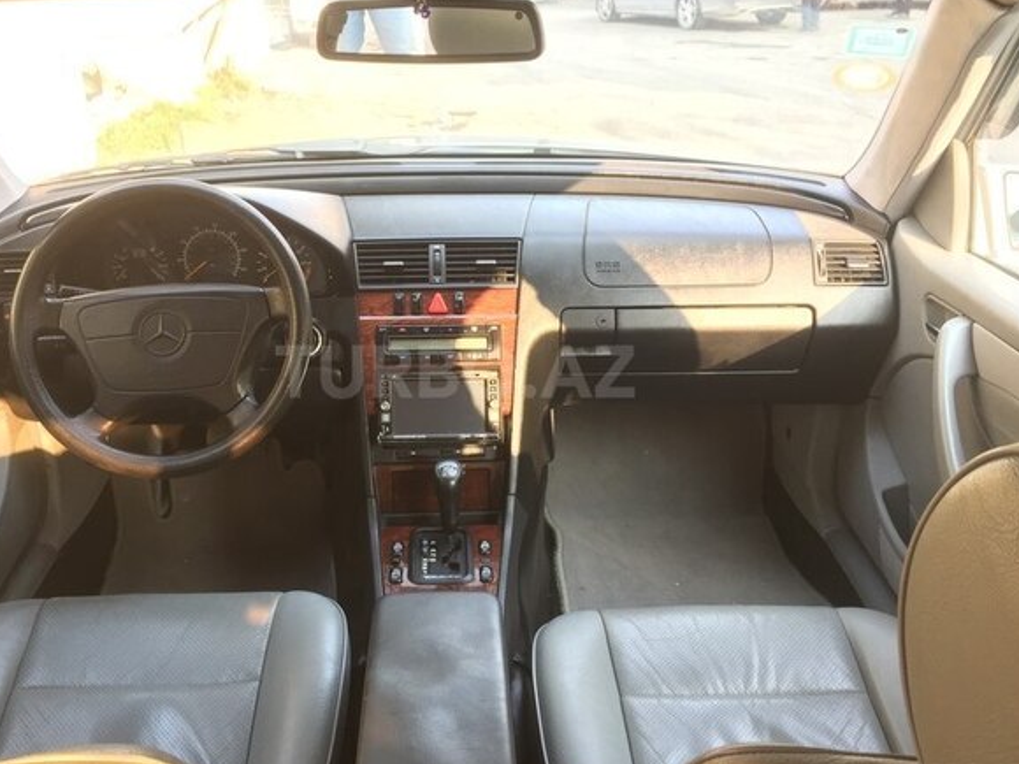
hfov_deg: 55.2
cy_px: 371
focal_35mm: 33
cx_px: 455
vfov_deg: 42.9
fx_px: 971
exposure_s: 1/33
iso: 50
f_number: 2.2
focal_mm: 4.15
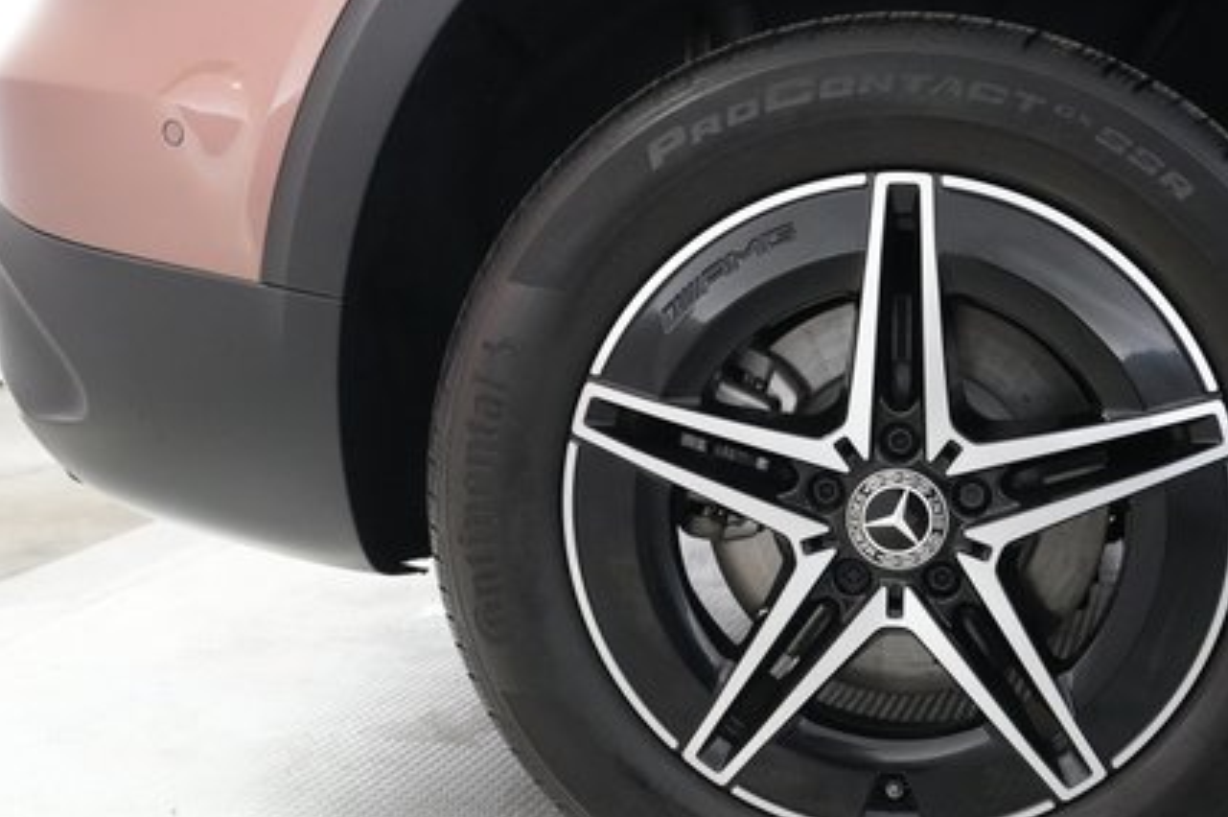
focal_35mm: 39
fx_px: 1329
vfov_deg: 34.1
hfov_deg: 47.8
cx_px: 912
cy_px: 486
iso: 10000
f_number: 4
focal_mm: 26
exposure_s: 1/160
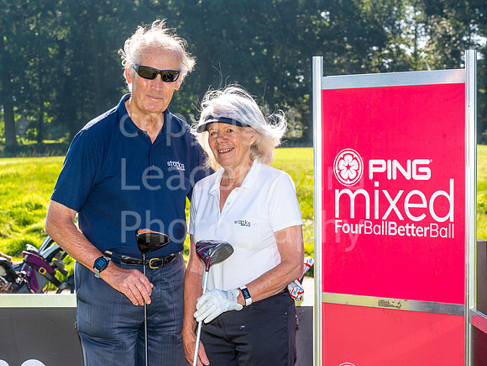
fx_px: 1419
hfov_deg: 19.5
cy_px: 183
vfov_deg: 14.7
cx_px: 218
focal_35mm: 101
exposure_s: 1/200
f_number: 11
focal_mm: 90
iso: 200
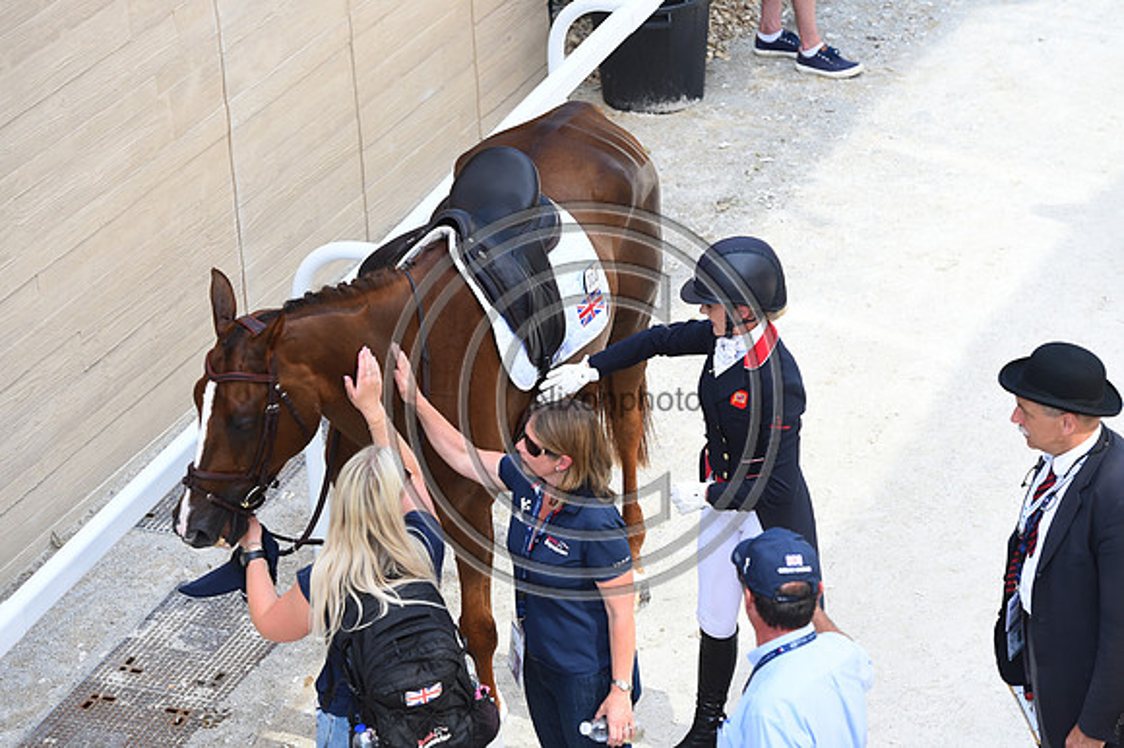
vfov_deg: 11.2
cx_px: 562
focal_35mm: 122
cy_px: 374
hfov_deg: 16.8
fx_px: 3807
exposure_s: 1/1000
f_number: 5
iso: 1000
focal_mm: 122
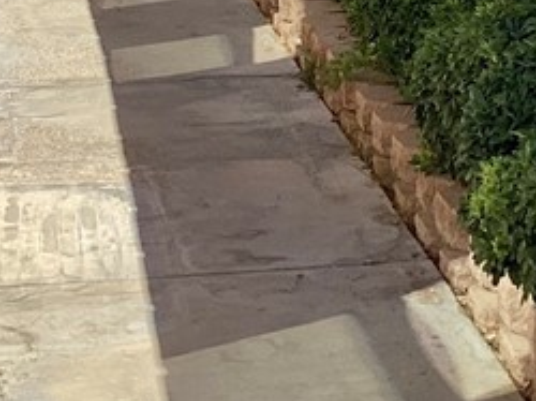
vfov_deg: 11.1
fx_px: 1965
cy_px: -240
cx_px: 377
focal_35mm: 127
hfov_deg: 15.5
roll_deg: -1.5
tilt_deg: -3.6
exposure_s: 1/1253
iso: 25
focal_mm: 3.3
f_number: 2.4
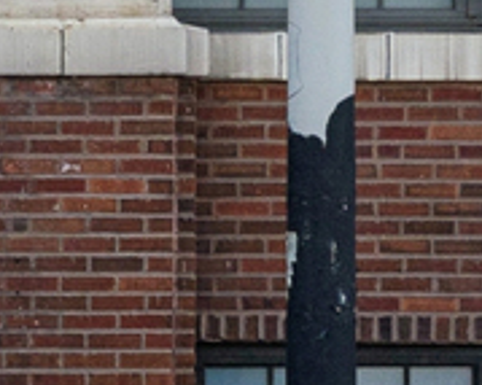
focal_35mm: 297
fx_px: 4234
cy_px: -347
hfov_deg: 6.2
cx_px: -732
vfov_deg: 5.1
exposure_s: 1/800
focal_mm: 35
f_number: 8
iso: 400
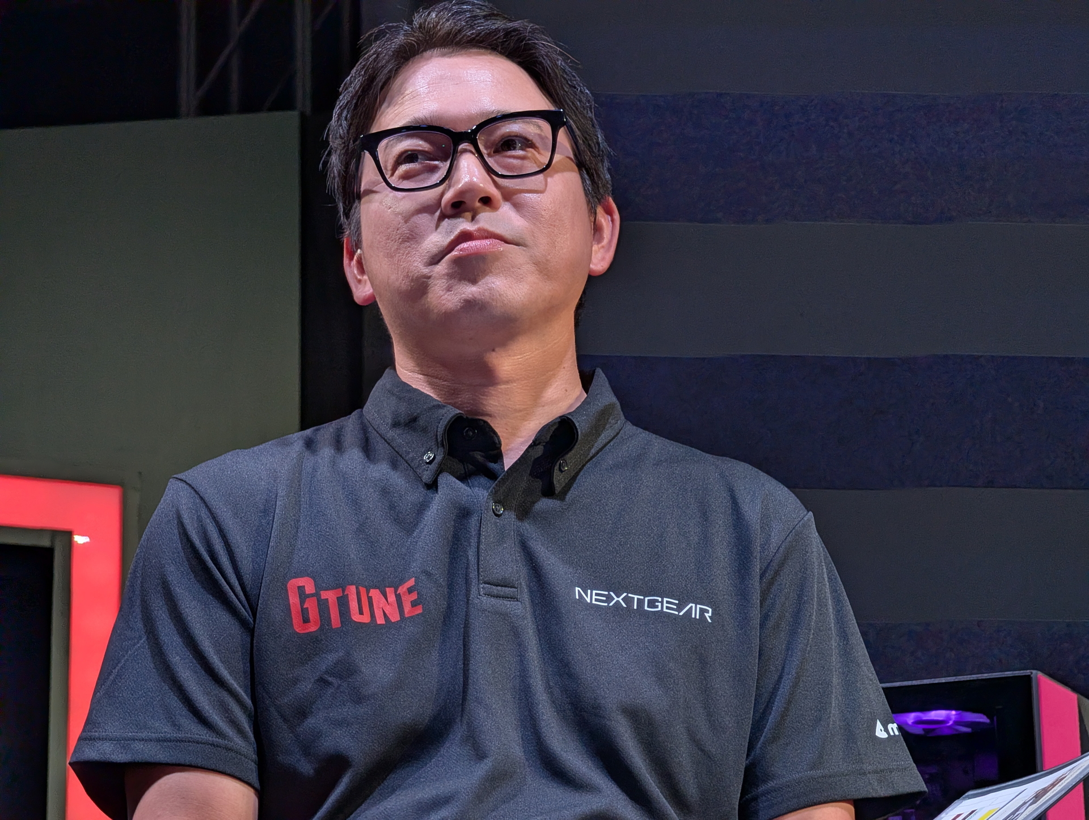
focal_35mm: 110
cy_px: 410
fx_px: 3466
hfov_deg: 17.9
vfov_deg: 13.5
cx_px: 544
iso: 499
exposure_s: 1/240
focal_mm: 17.91
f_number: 2.8
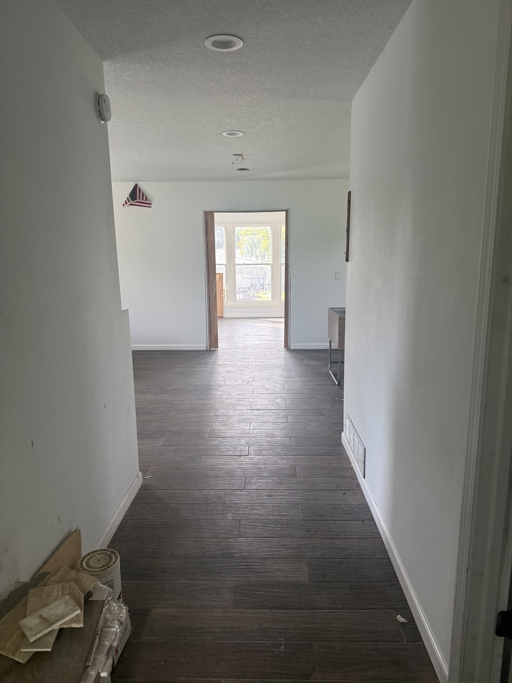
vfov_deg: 71.6
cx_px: 256
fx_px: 473
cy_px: 342
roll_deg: -1.5
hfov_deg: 56.8
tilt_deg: -9.1
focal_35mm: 24
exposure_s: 1/193
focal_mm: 6.76
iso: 200
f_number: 1.78
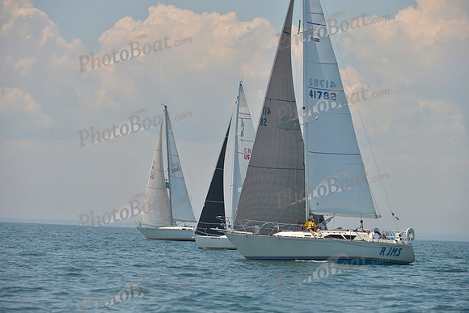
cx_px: 234
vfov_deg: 6.9
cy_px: 156
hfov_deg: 10.3
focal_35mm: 200
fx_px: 2606
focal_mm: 200
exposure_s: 1/1250
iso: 200
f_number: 6.3
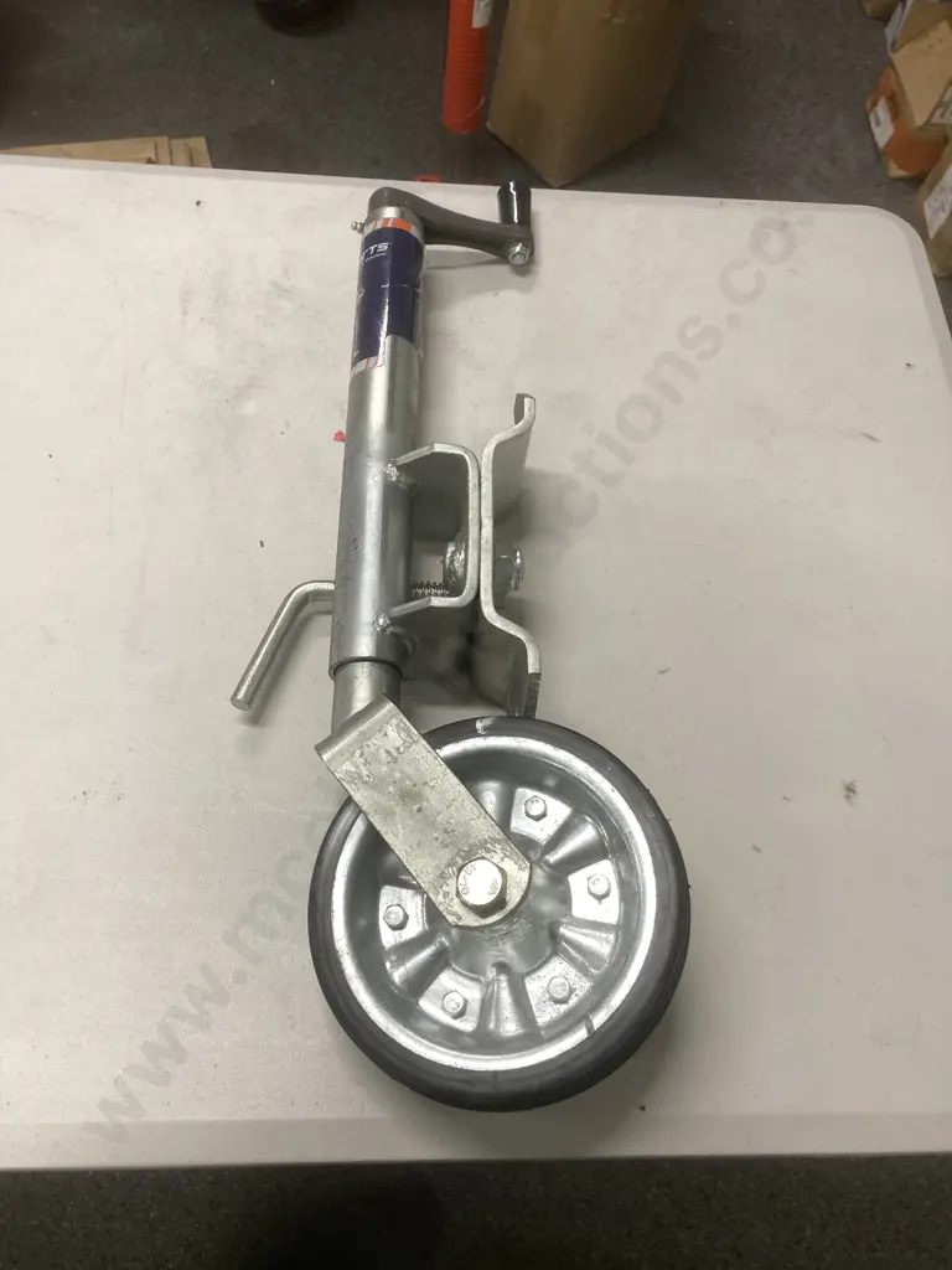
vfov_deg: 63.4
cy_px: 635
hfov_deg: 49.7
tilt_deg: -61.3
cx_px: 476
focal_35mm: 28
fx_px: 1027
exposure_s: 1/50
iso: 50
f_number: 1.8
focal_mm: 3.99
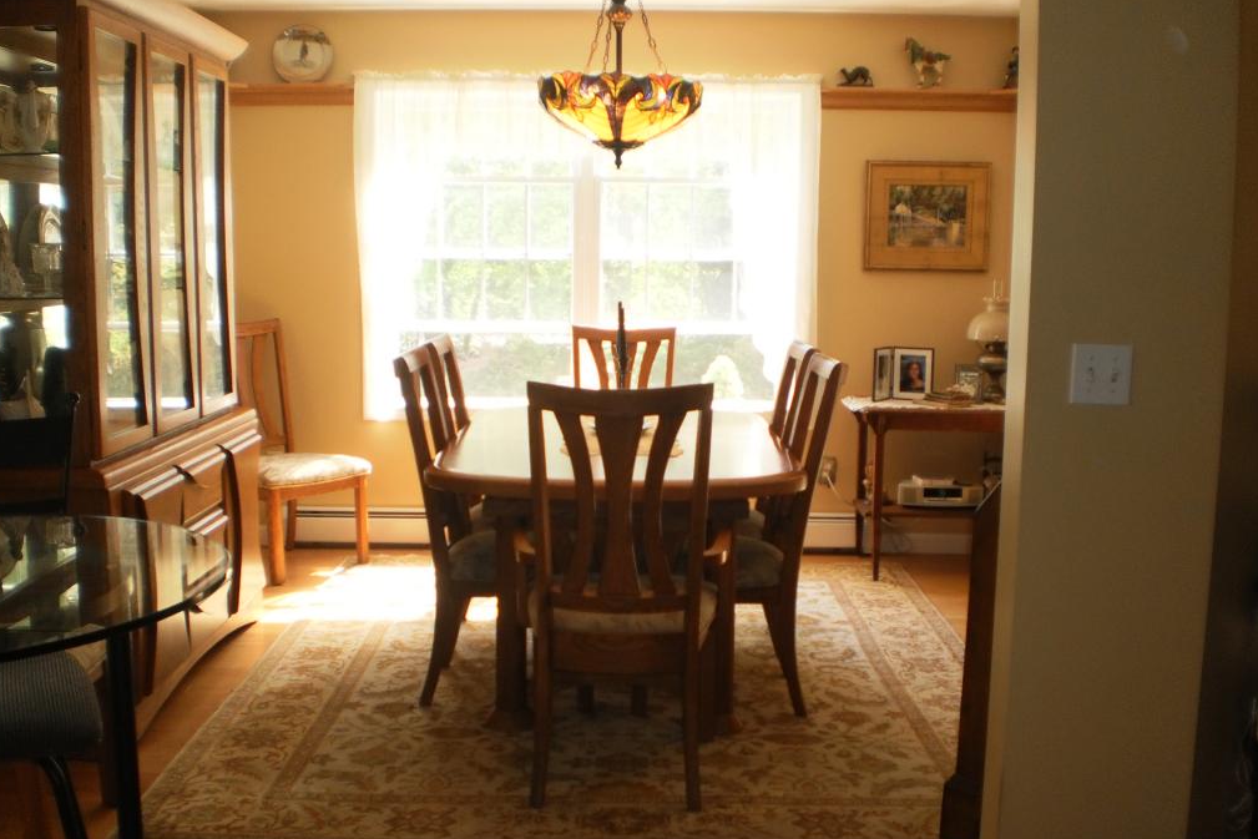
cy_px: 433
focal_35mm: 38
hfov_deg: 50.7
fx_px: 1328
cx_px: 623
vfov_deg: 35.1
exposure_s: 1/30
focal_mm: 6.3
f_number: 3.1
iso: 125
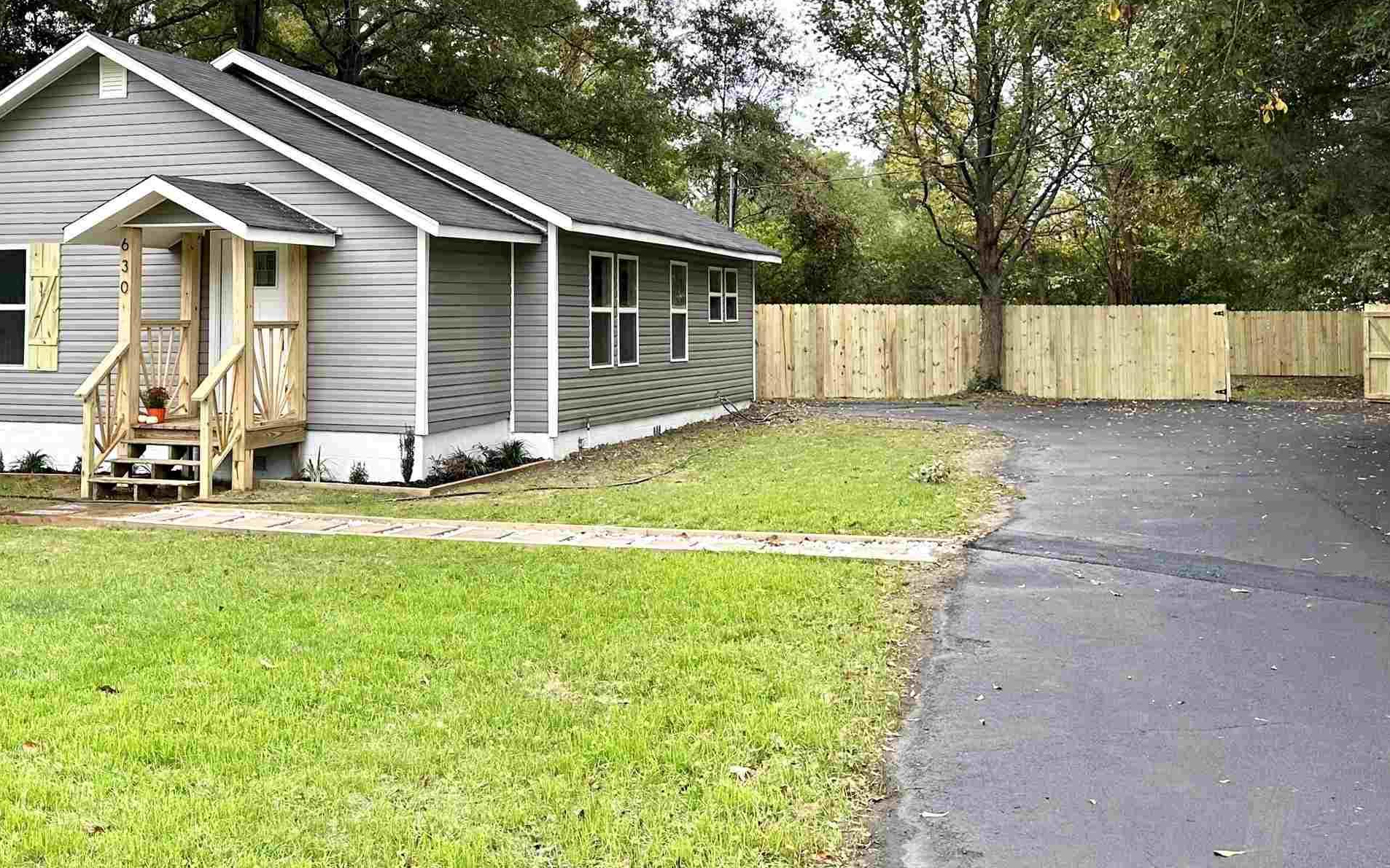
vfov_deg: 30.9
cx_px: 466
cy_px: 262
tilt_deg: +1.3
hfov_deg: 47.5
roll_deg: +0.2
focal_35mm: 41
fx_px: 1553
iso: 80
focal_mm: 6.86
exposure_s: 1/767
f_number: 1.78
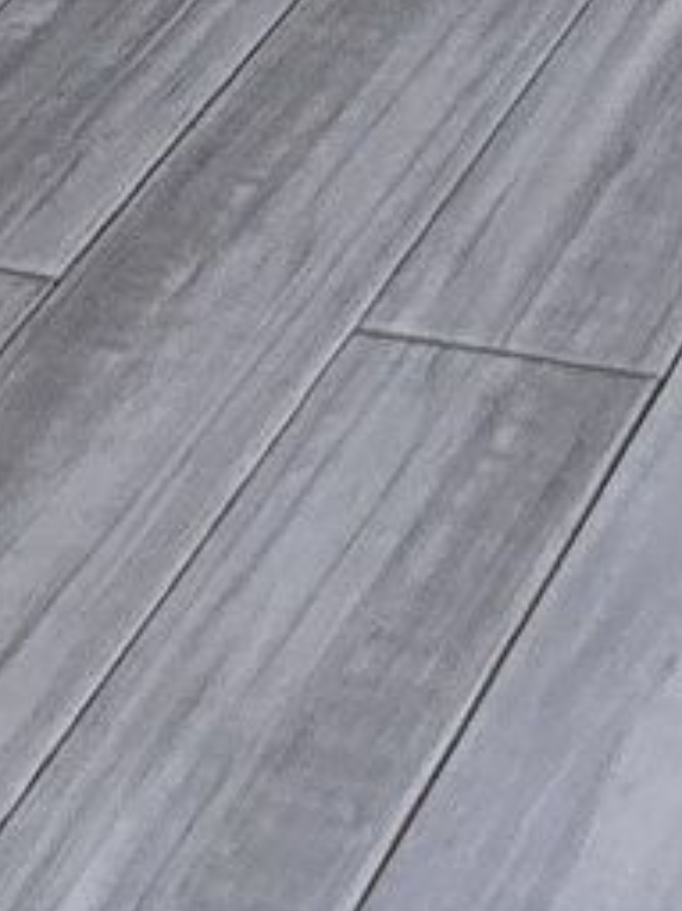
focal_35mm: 102
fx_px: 2682
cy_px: -1683
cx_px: 1543
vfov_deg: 11.9
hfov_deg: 12.1
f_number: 2.2
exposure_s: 1/60
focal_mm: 2.2
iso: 800
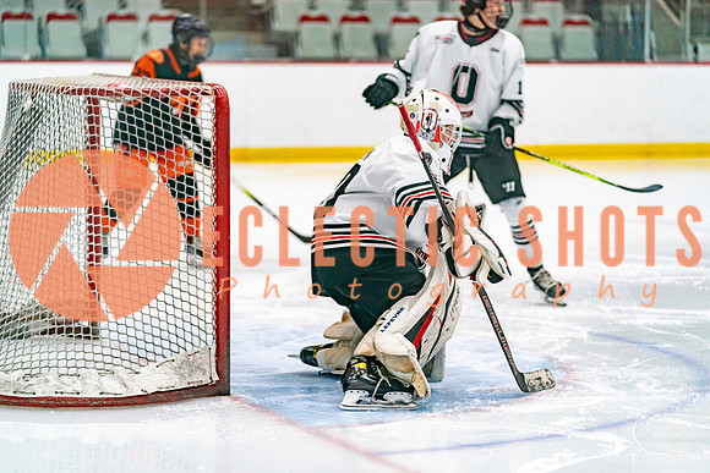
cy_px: 236
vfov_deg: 11.1
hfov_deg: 16.5
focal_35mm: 124
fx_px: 2446
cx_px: 355
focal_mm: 124
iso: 3200
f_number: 2.8
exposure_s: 1/1250
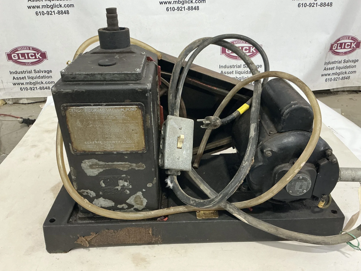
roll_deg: +0.6
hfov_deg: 63.4
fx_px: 292
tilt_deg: -29.3
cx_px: 180
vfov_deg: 49.7
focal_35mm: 28
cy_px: 136
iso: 200
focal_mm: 3
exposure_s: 1/60
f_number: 1.8
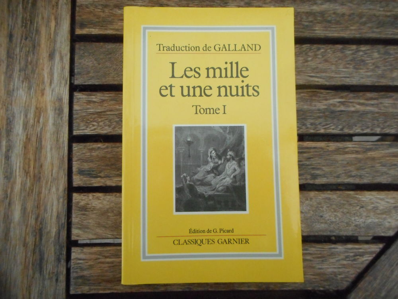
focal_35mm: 25
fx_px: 287
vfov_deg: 54.9
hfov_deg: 69.4
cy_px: 150
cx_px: 199
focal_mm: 4.5
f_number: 3.7
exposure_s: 1/250
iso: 640
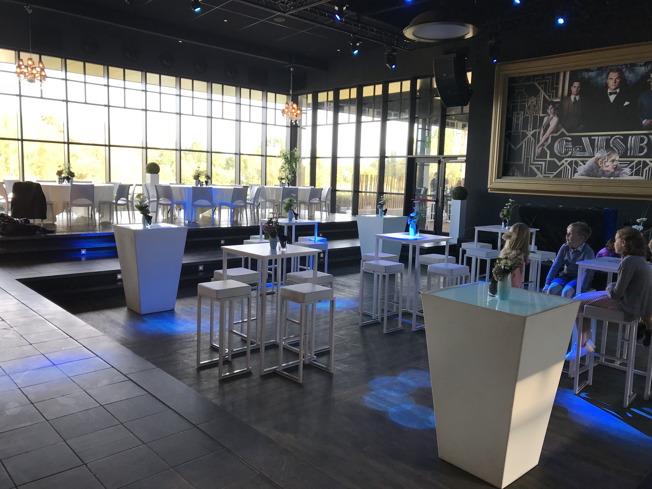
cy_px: 244
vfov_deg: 49.7
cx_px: 326
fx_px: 527
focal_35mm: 28
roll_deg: -1.1
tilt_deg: -6.5
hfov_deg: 63.4
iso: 25
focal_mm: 3.99
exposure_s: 1/100
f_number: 1.8
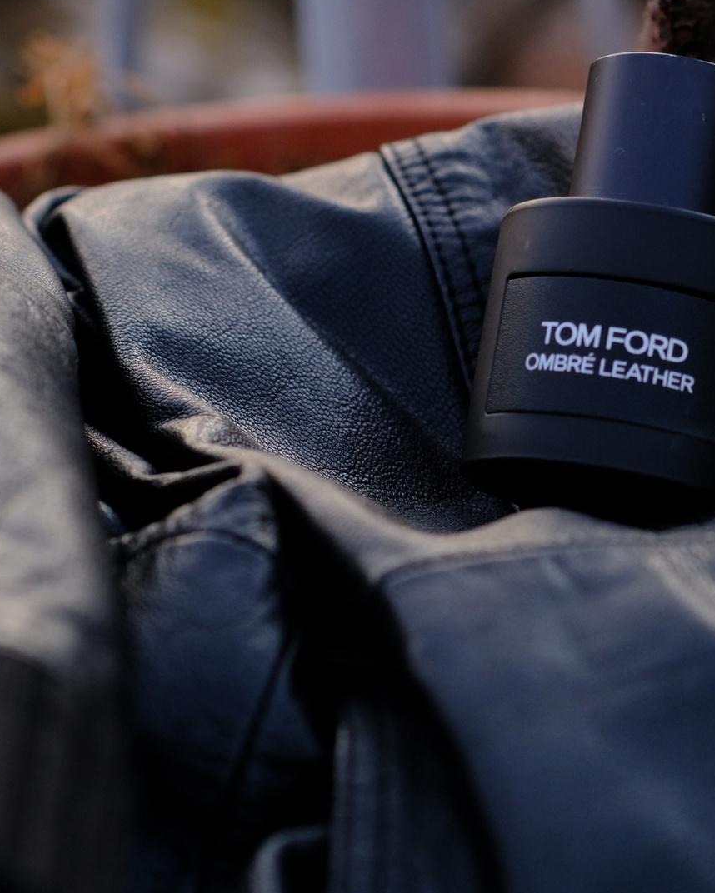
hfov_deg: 10.5
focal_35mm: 147
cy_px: 388
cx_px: 461
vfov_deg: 13.1
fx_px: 3887
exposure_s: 1/100
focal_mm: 56
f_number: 3.2
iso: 1000
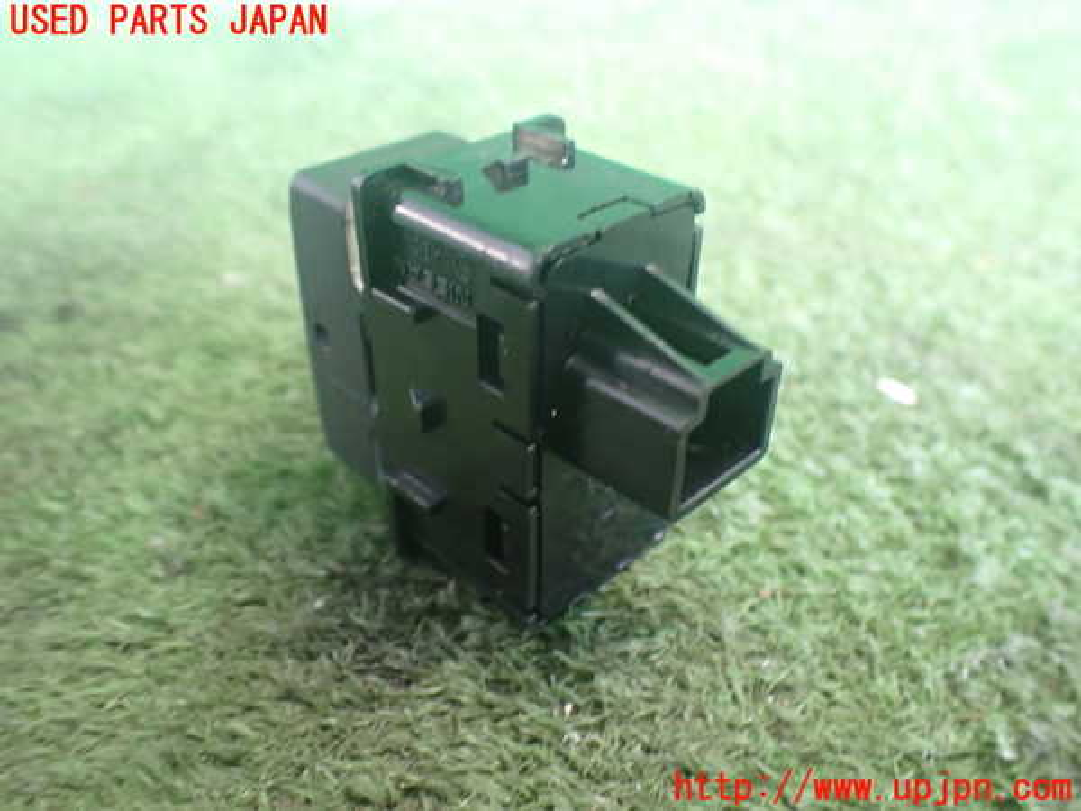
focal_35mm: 30
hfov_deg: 60.0
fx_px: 937
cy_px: 406
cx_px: 540
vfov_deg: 46.8
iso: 800
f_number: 2.3
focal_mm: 5.4
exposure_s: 1/30
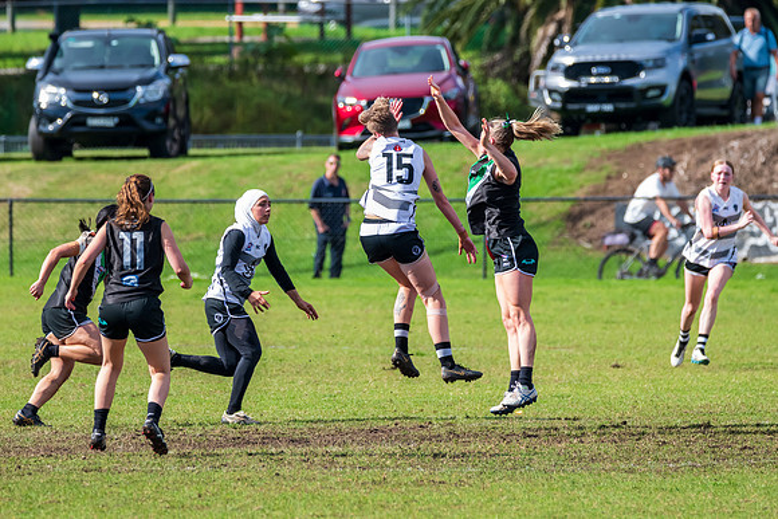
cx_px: 369
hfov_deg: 3.8
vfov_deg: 2.5
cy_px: 222
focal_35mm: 540
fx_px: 11675
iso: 800
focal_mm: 400
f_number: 8
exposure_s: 1/1250
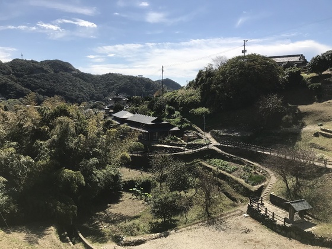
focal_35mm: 28
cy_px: 124
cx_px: 166
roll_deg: +1.2
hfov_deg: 63.4
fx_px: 269
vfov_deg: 49.7
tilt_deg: -5.9
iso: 20
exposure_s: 1/3690
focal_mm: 3.99
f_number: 1.8
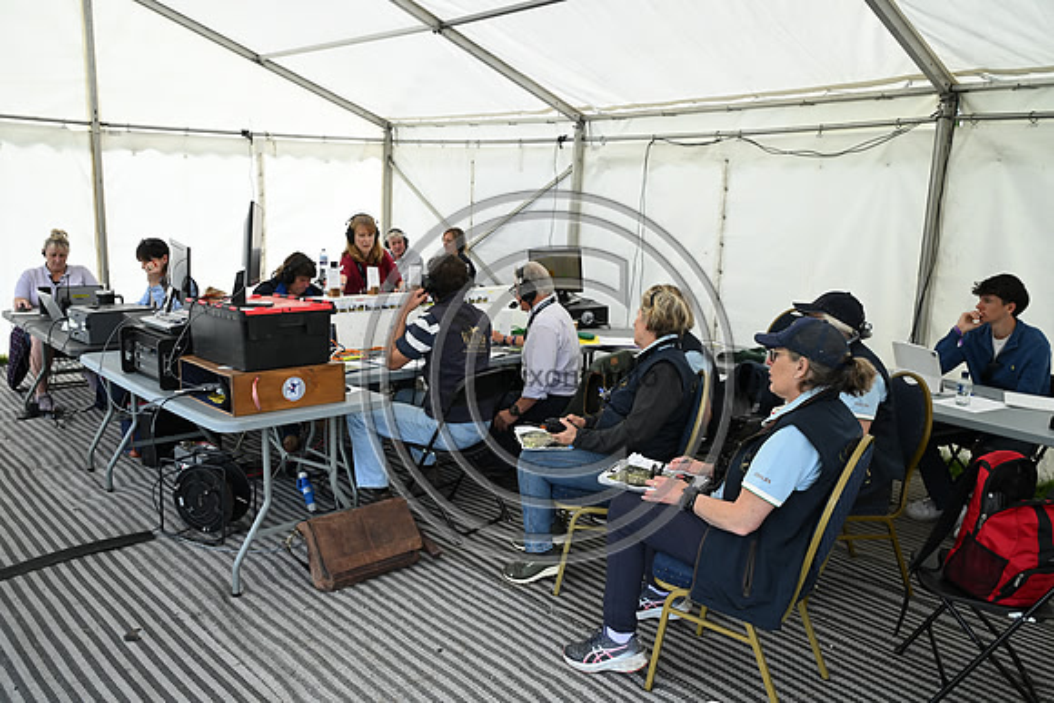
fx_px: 820
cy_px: 352
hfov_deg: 65.5
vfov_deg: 46.4
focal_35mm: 28
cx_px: 527
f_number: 4.5
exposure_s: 1/1250
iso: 2000
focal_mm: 28
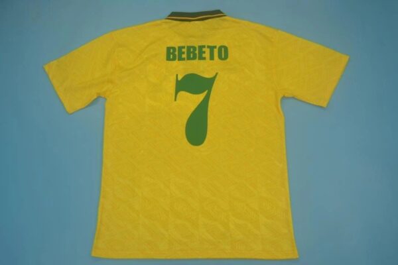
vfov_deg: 40.0
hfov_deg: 57.2
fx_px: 365
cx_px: 199
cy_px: 132
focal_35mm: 33
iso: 200
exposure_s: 1/200
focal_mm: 22
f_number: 3.8
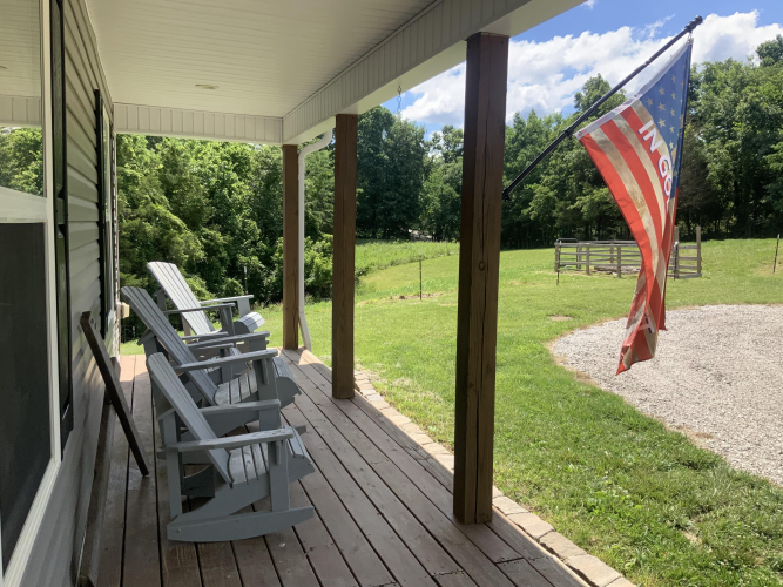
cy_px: 294
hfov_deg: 61.7
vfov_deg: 48.2
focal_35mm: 29
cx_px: 392
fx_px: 656
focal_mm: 3
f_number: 1.8
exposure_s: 1/997
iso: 16
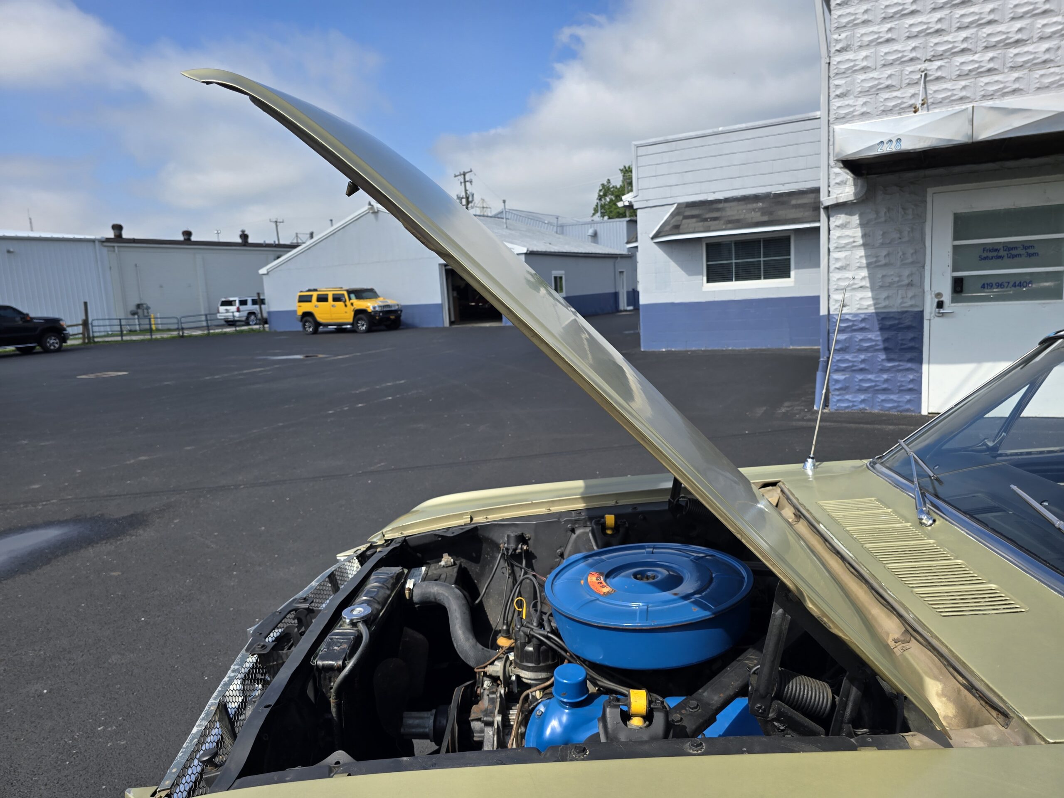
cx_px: 532
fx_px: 707
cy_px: 399
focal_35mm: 23
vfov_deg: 58.9
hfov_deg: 73.9
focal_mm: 6.3
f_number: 1.7
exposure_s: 1/857
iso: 12
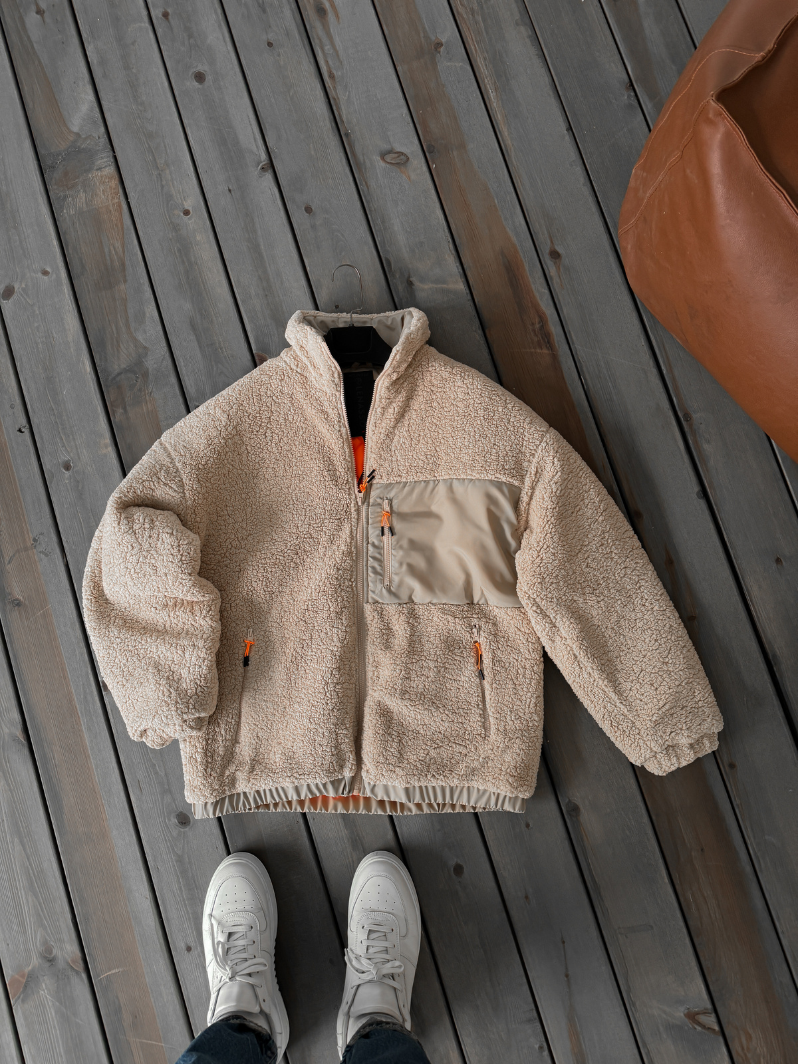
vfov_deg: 71.6
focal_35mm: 24
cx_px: 399
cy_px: 532
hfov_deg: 56.8
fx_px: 738
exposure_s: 1/120
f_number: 1.8
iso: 125
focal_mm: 6.86
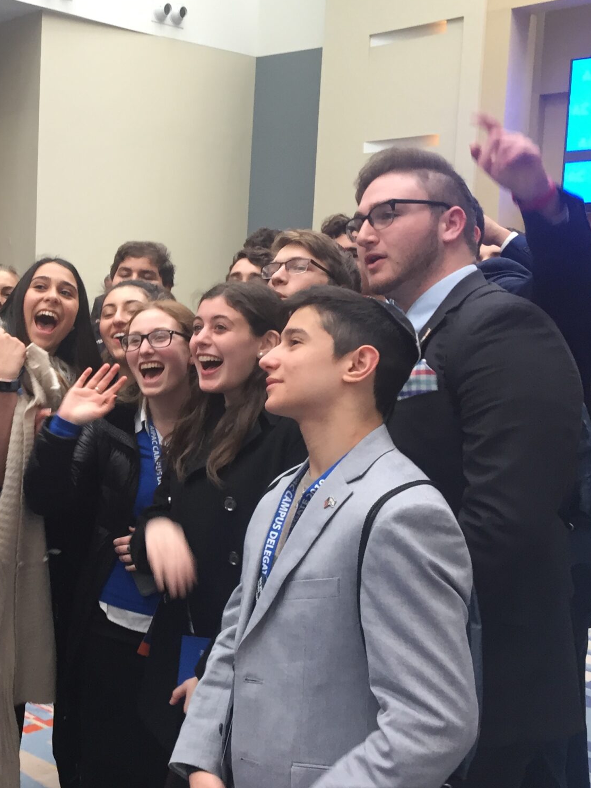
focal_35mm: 50
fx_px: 1138
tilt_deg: -5.8
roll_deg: -2.3
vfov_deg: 38.2
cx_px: -6
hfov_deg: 27.4
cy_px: 391
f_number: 2.2
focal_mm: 4.15
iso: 64
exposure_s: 1/30
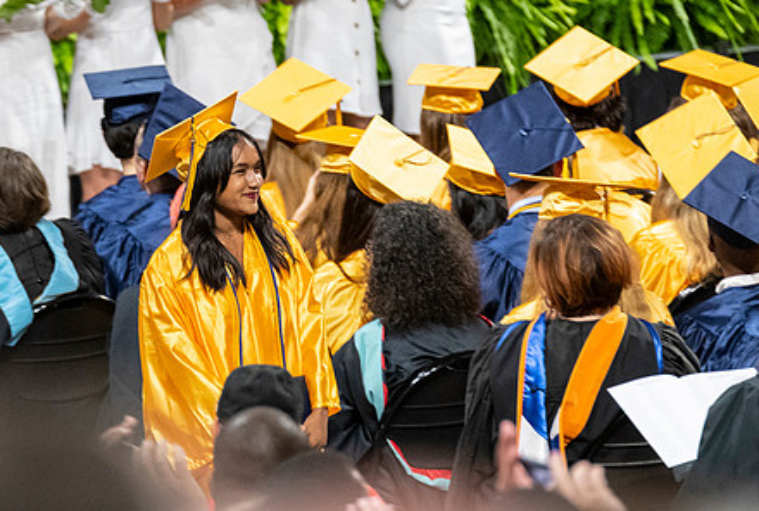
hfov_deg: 4.6
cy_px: 345
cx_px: 254
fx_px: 9408
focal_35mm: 445
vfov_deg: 3.1
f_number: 4
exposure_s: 1/200
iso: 2000
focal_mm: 190
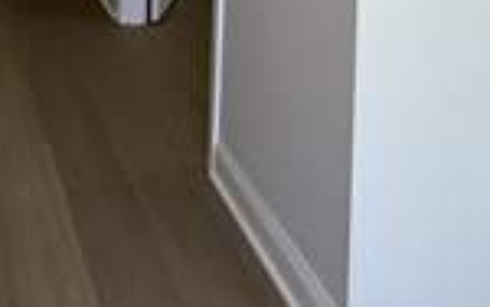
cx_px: -23
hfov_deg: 24.7
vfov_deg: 14.2
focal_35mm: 79
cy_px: -287
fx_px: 1056
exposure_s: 1/120
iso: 80
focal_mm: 2.22
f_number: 2.2
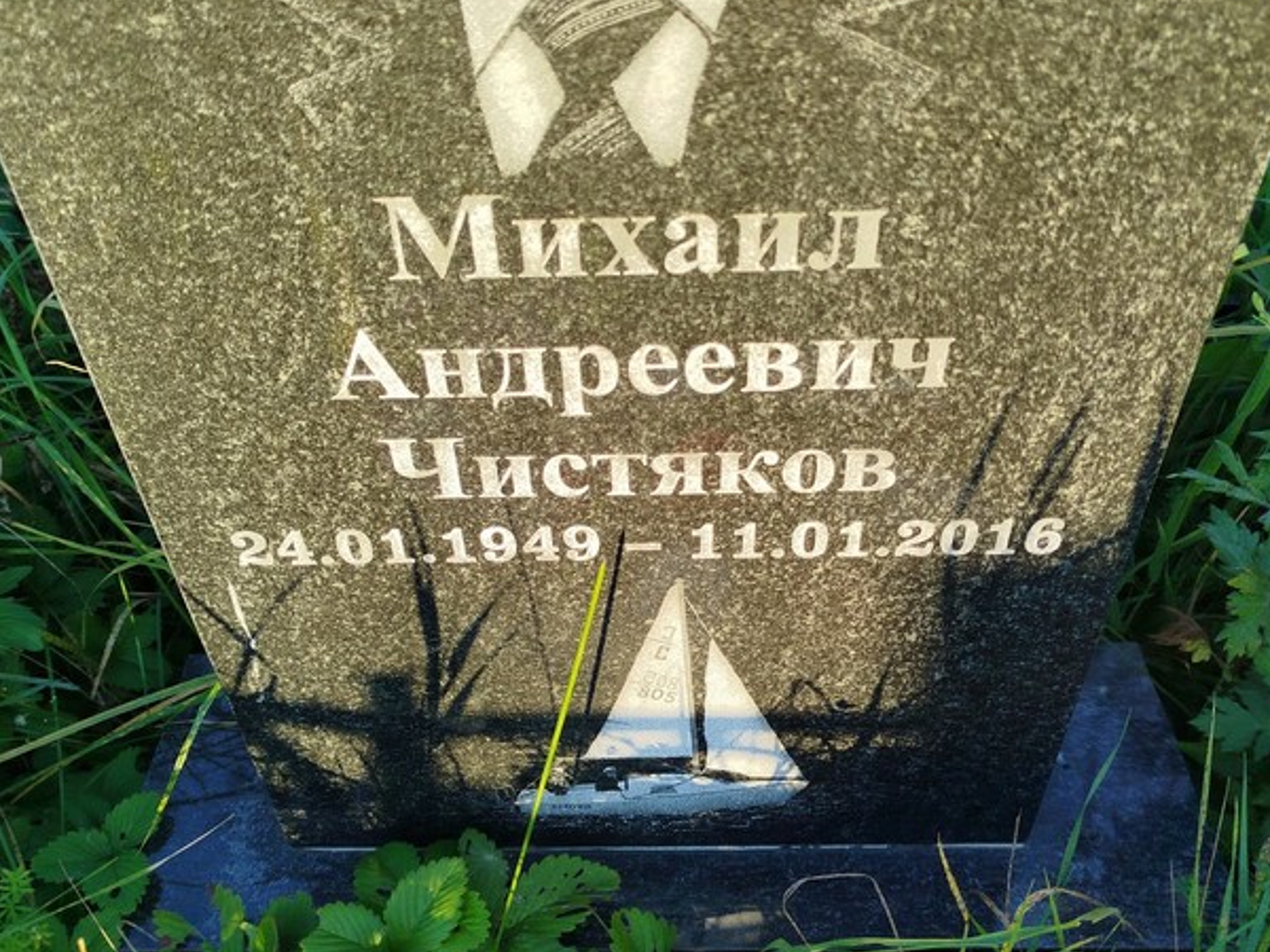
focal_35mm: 32
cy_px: 506
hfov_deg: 56.8
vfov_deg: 44.1
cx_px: 610
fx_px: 1174
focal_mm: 5.31
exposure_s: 1/254
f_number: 1.7
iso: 50
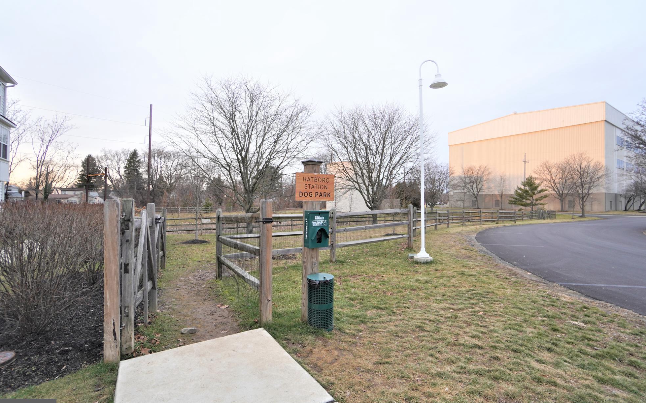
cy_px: 198
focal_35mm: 16
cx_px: 321
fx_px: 282
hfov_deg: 97.8
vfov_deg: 71.2
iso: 160
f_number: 4
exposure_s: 1/60
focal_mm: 10
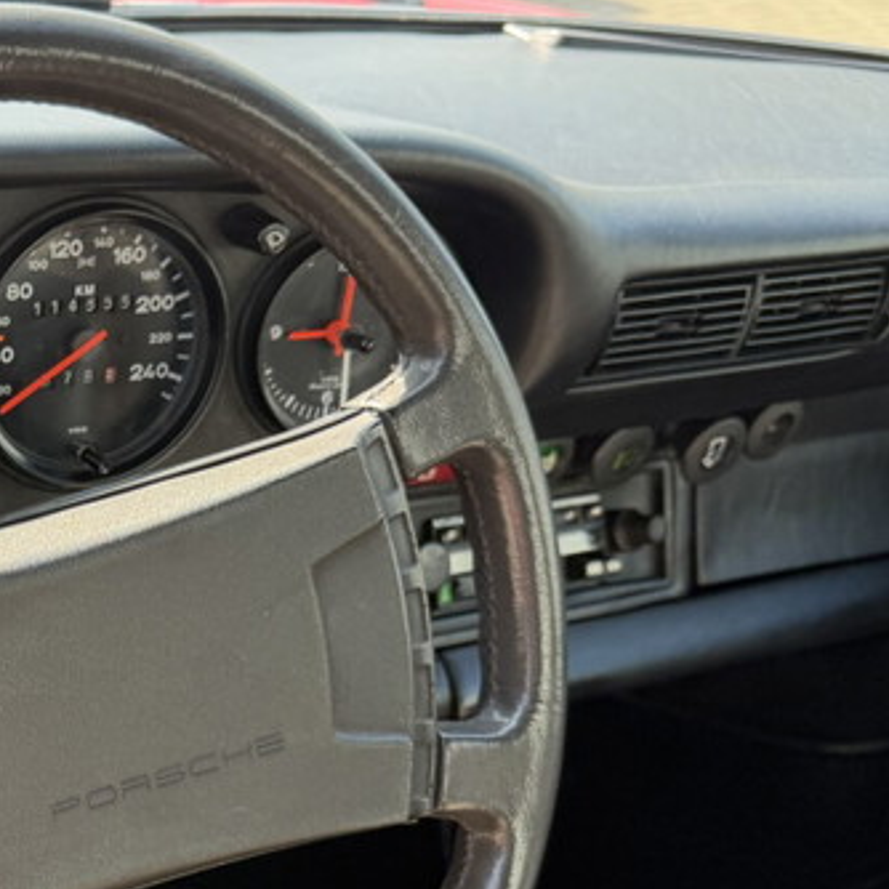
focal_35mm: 65
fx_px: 1889
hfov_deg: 24.1
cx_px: -176
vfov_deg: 26.0
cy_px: 703
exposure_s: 1/240
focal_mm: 6.76
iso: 80
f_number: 1.78
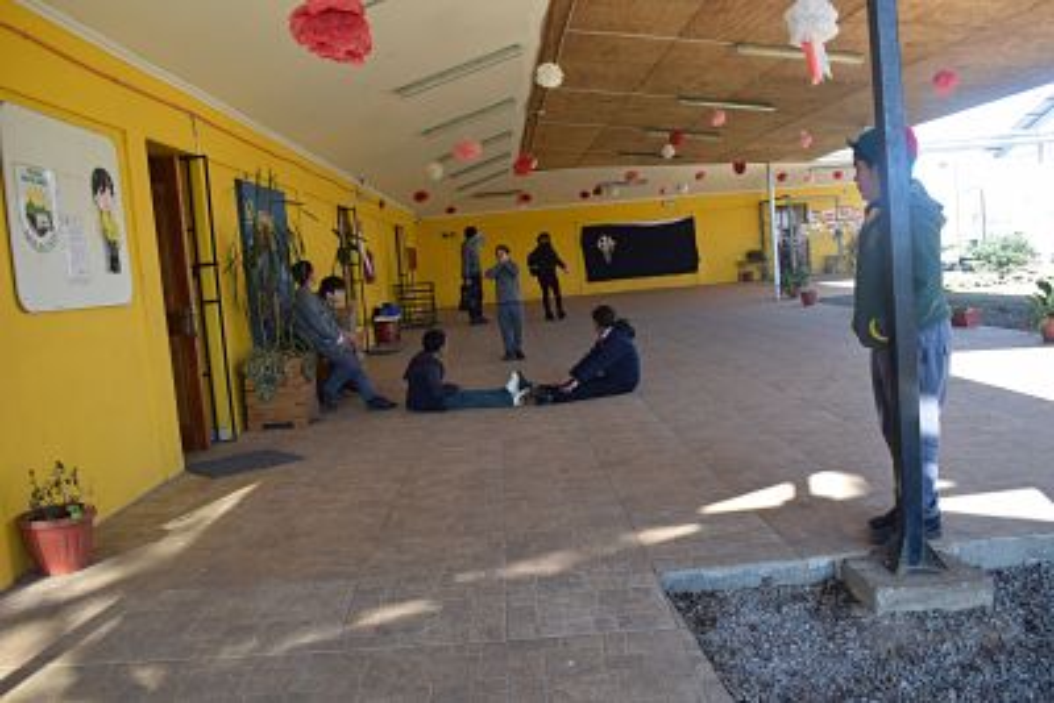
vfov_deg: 43.6
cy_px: 352
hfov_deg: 61.9
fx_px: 879
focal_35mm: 30
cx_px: 527
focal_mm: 20
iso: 400
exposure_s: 1/160
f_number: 6.3
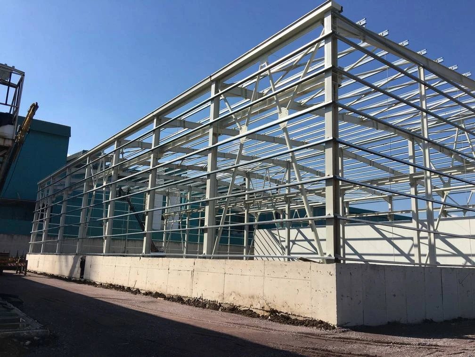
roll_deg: -2.7
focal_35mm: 29
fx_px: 398
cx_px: 238
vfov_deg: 48.2
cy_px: 178
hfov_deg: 61.7
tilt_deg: +12.7
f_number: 2.2
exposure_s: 1/2137
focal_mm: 4.15
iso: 25
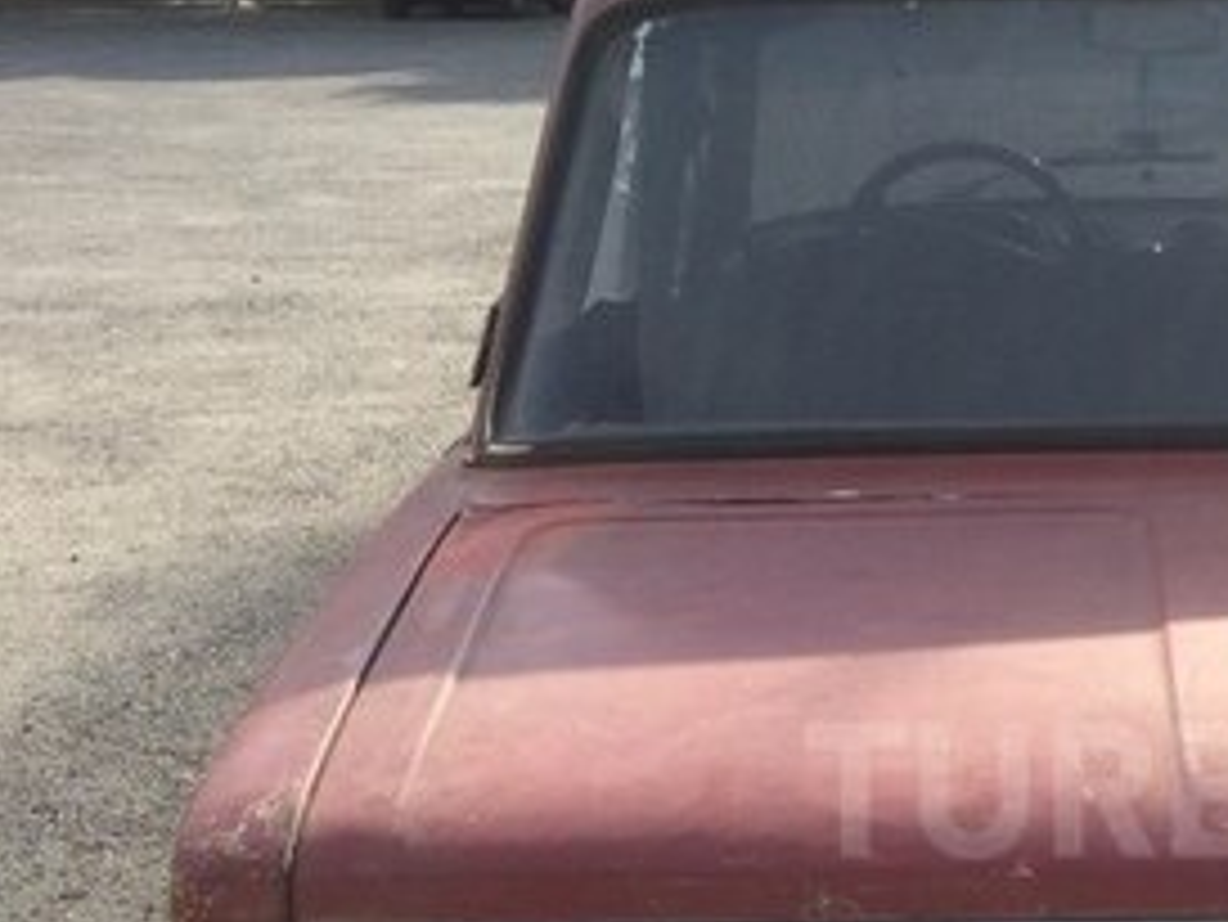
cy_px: 789
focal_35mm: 70
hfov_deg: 26.1
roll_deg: +1.2
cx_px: 1264
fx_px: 2484
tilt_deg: -20.0
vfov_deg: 20.7
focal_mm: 4.15
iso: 32
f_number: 2.2
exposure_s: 1/933
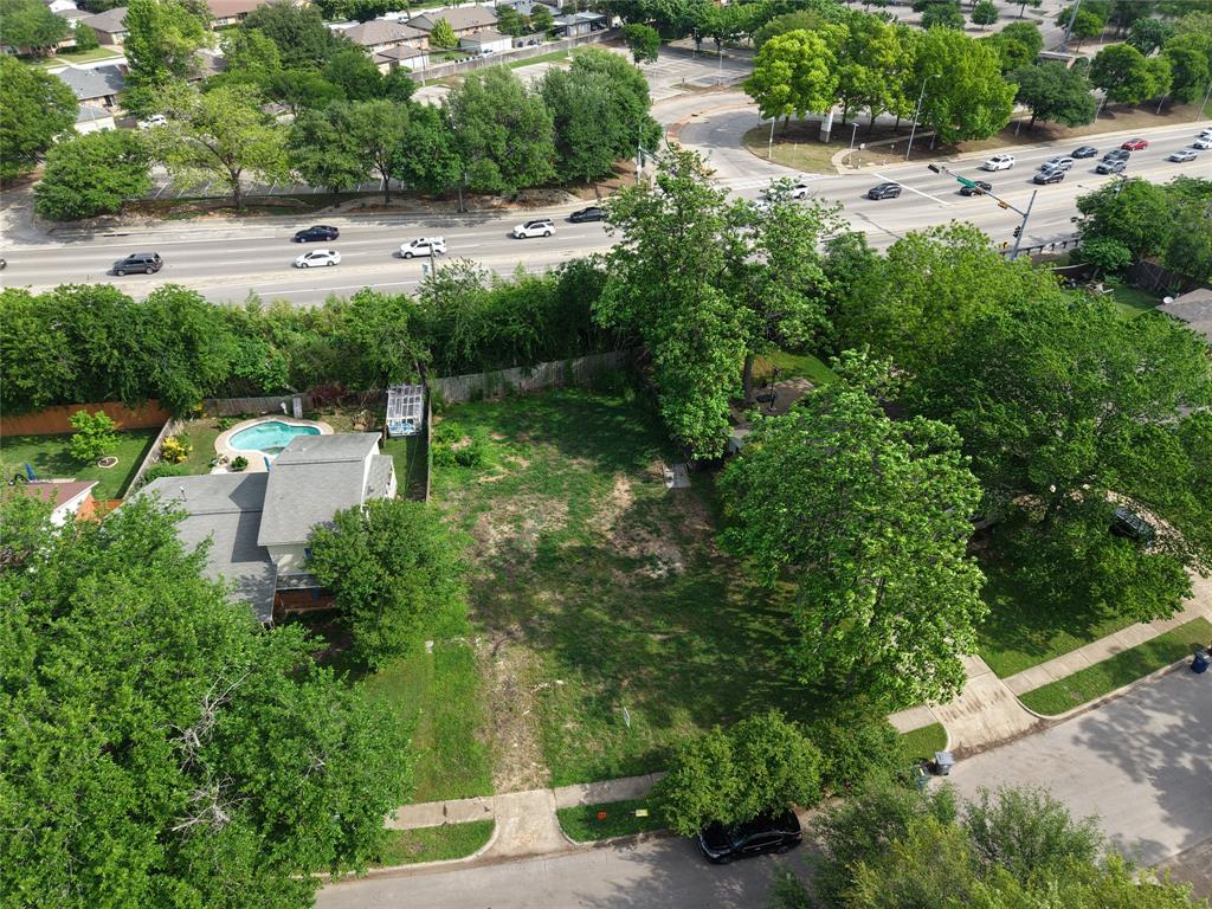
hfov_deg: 71.6
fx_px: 840
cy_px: 454
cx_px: 606
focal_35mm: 24
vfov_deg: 56.8
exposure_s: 1/1600
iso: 100
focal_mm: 8.67
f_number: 1.8
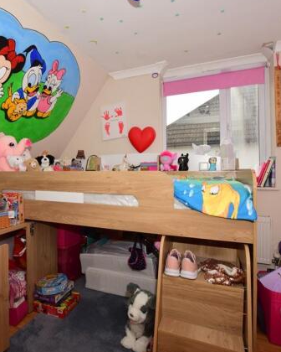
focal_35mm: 22
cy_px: 172
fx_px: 229
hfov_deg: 60.9
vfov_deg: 75.0
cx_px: 84
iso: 400
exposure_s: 1/200
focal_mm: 10
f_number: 7.1
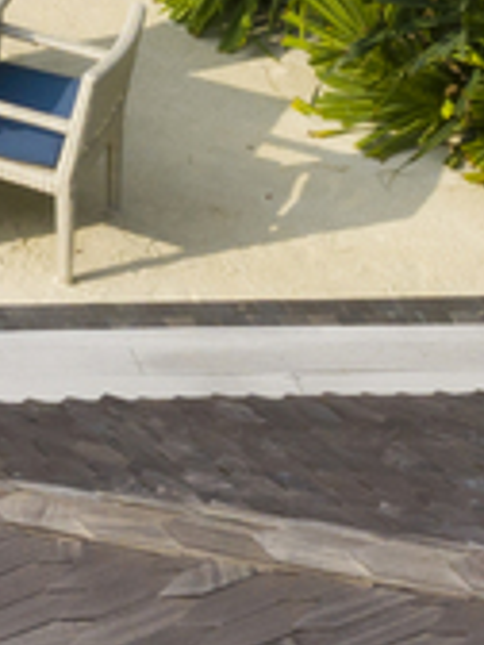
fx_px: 4027
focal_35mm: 216
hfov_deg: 6.2
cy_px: -776
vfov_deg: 8.5
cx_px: -1101
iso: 100
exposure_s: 1/400
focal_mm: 10.26
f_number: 6.3
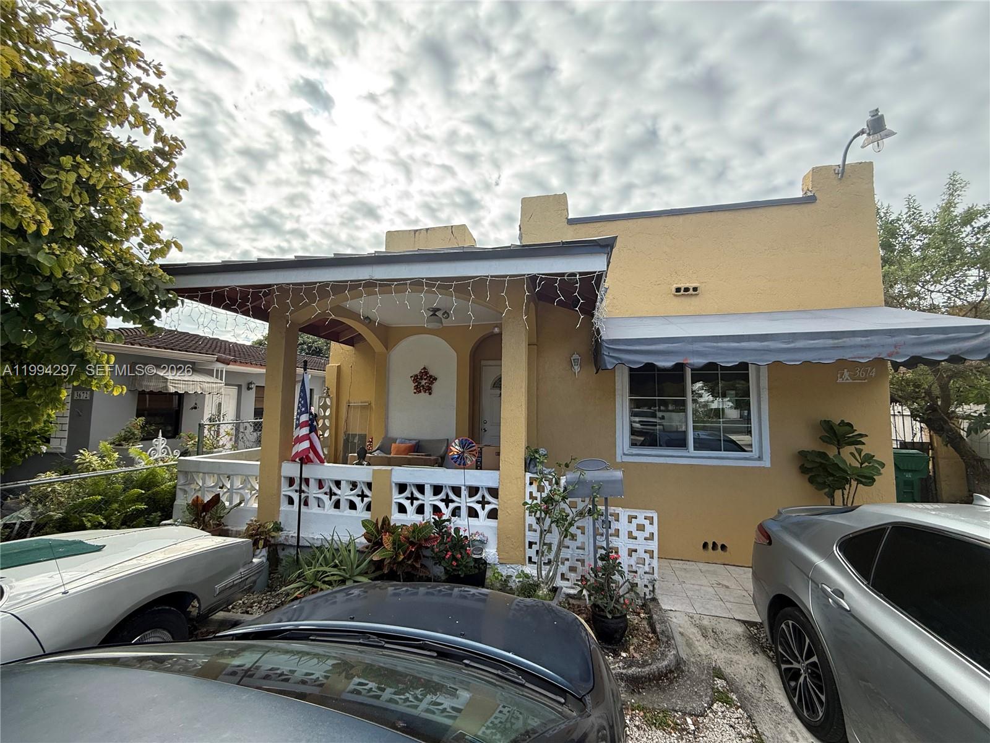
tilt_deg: +8.0
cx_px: 495
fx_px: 400
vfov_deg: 85.7
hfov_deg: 102.1
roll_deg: -2.9
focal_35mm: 14
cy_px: 372
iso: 64
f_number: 2.2
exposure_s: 1/701
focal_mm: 2.22
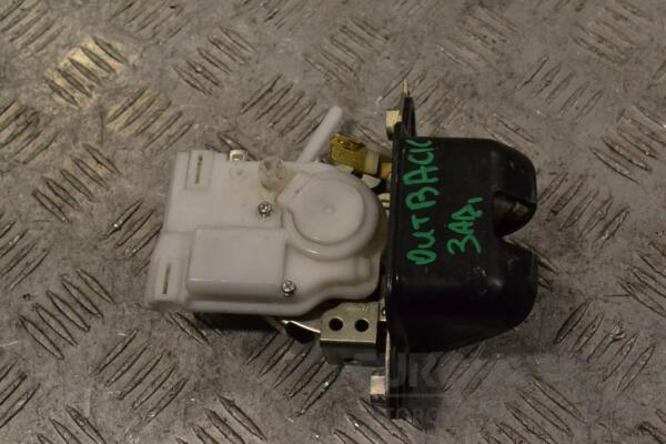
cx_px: 333
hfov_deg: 37.9
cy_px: 222
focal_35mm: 52
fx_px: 971
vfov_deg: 25.8
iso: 3200
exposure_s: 1/500
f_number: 11
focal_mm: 35
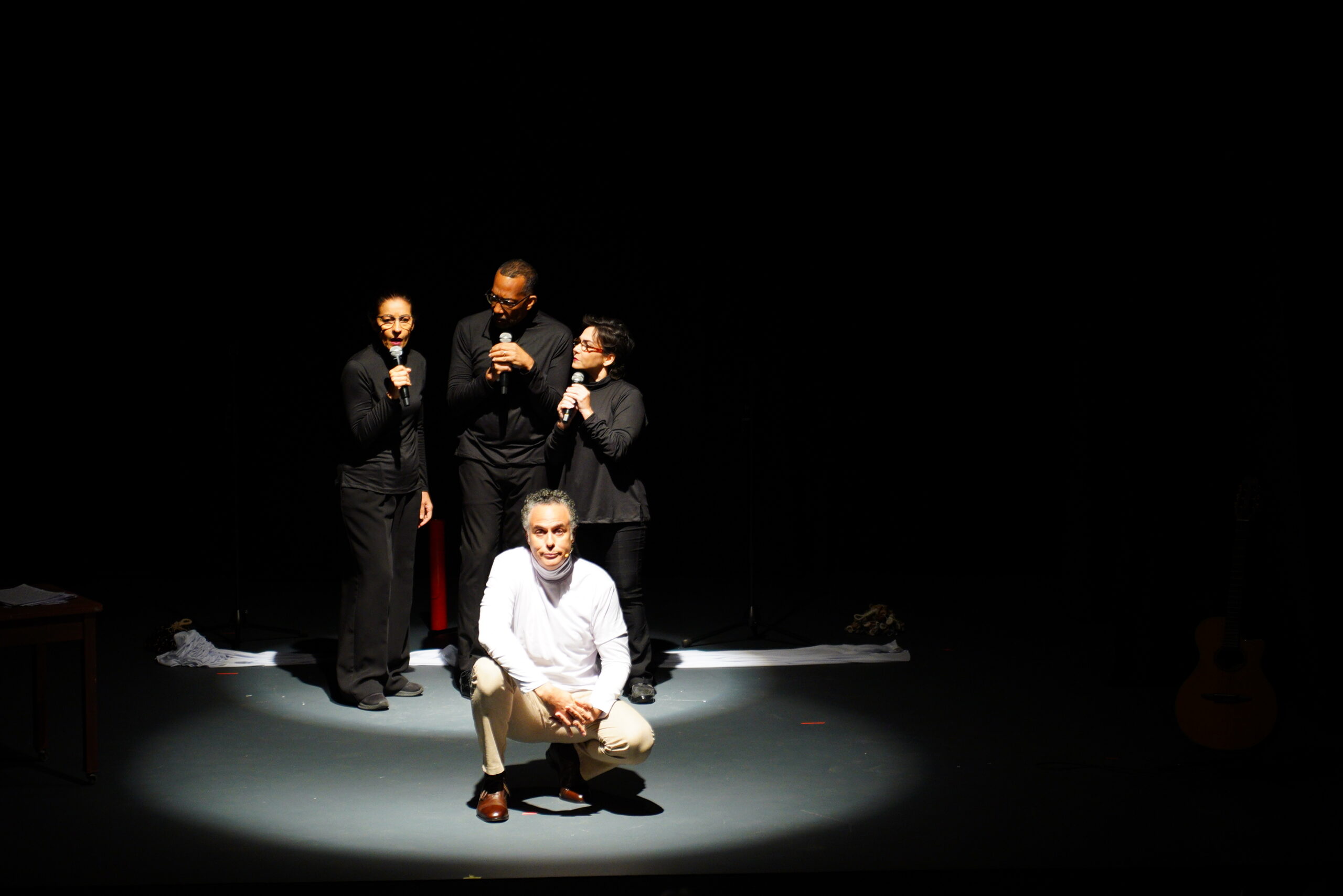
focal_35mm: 112
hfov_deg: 18.3
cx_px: 672
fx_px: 4178
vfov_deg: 12.2
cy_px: 448
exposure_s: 1/125
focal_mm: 75
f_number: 2.8
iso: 1000
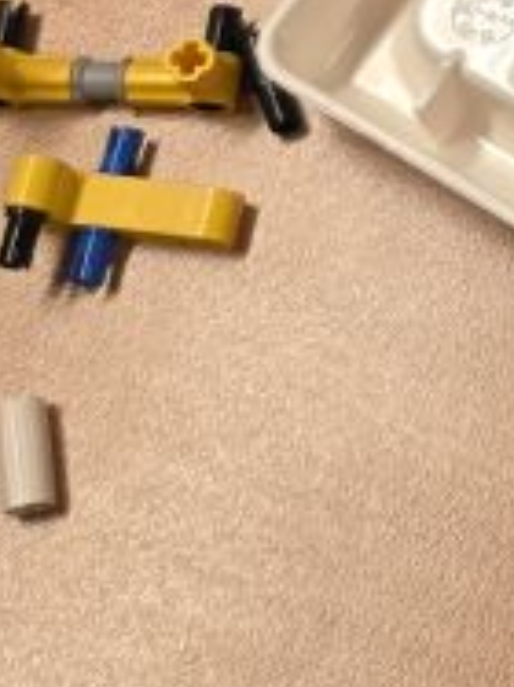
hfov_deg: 7.8
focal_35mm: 168
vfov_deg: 11.3
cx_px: 1494
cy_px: -332
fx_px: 3330
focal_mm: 6.5
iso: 100
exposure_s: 1/100
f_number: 1.4
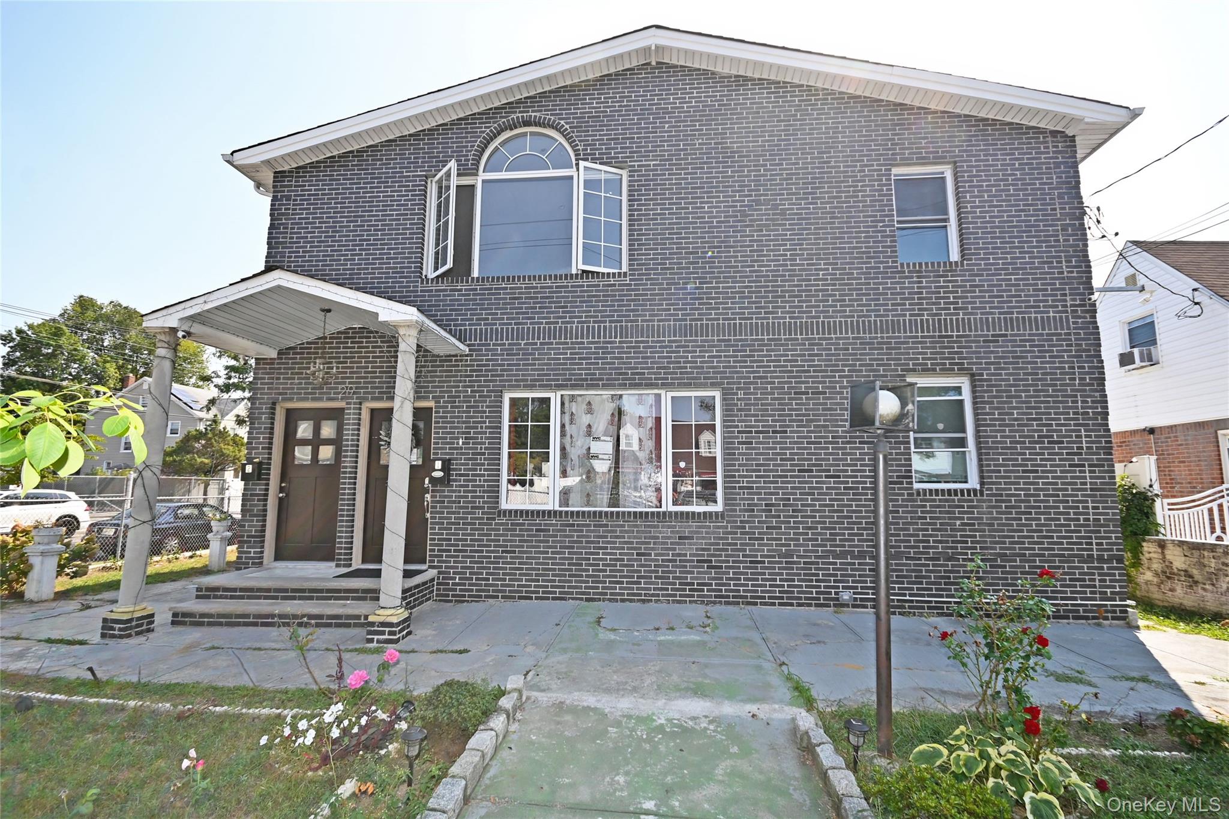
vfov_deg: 77.3
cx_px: 614
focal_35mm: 15
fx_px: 512
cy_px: 410
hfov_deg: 100.4
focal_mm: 10
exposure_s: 1/200
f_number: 7.1
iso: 100
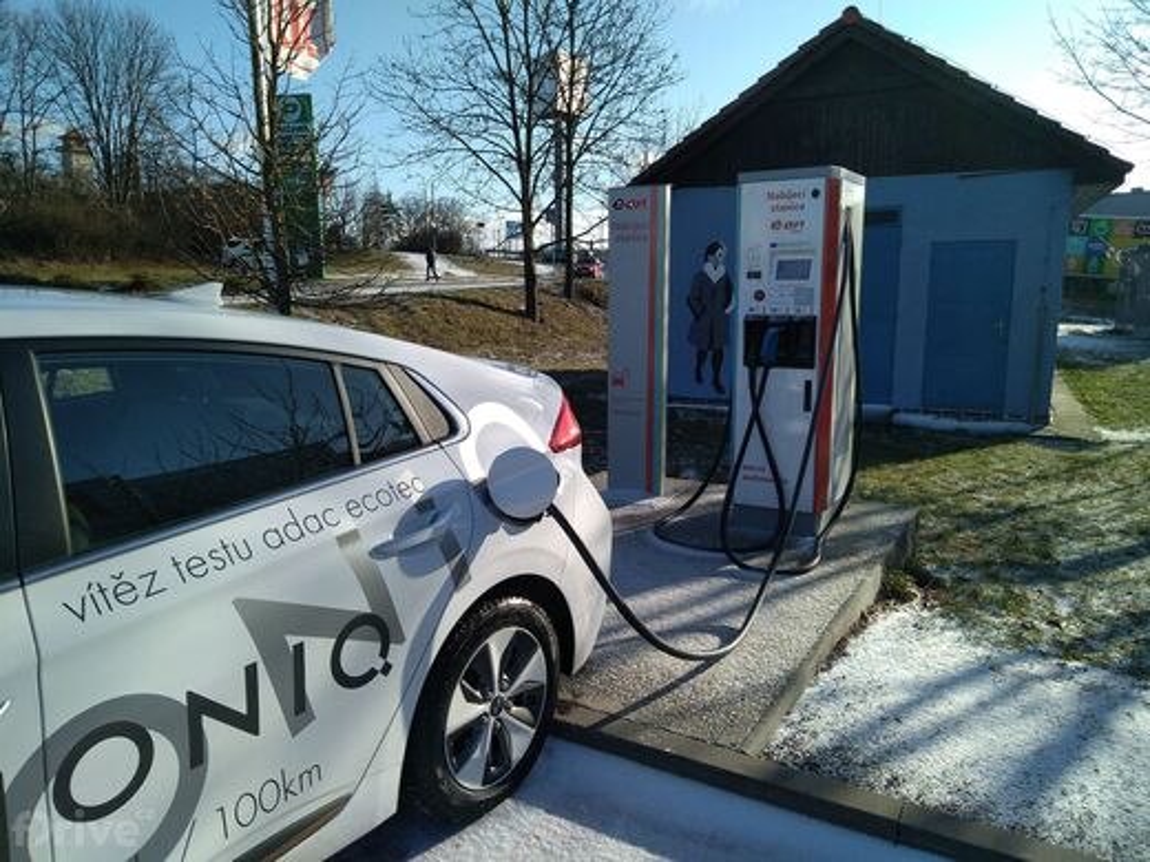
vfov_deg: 53.1
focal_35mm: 26
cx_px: 575
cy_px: 431
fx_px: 864
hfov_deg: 67.3
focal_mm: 3.46
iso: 100
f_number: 2.2
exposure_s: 1/1049
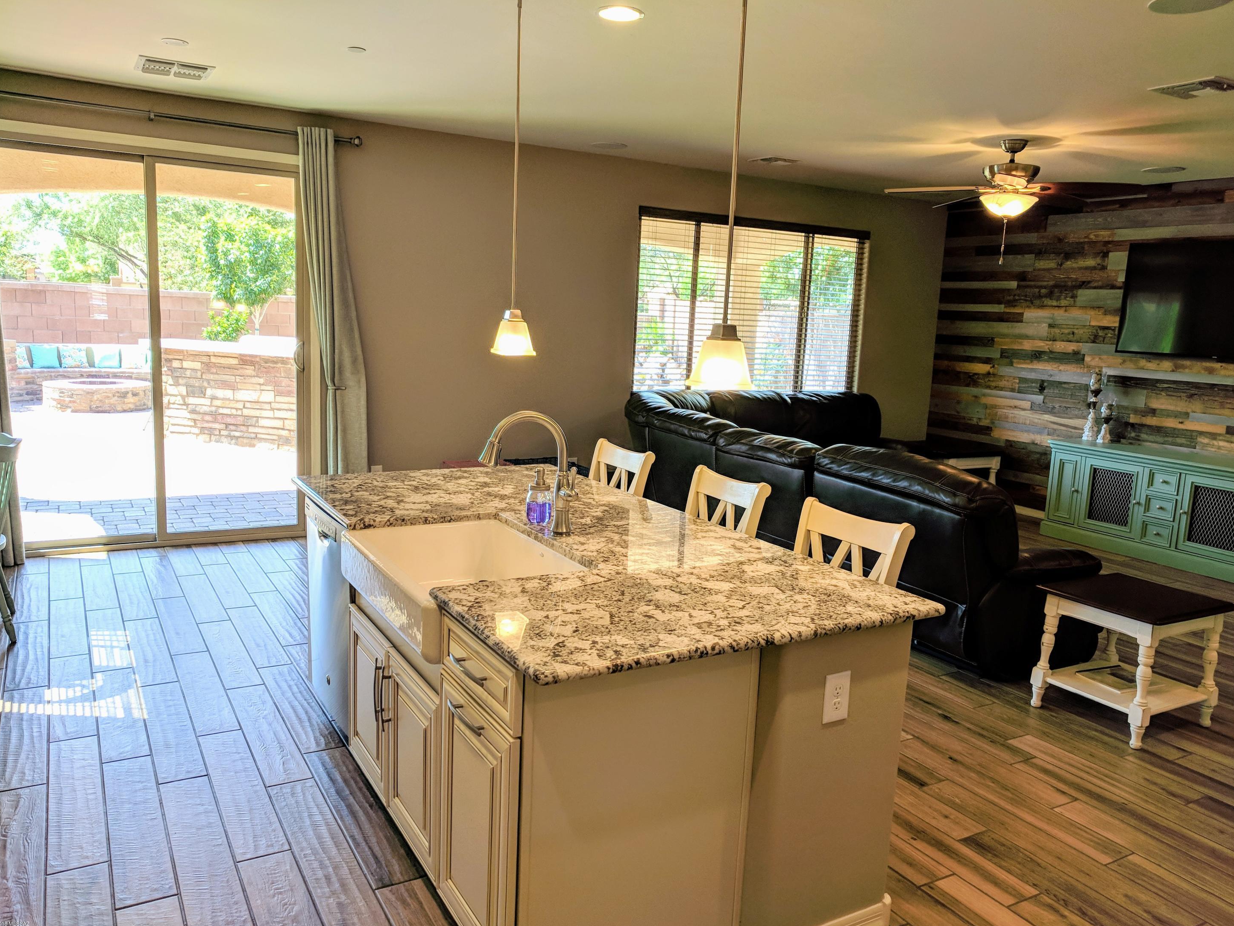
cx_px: 630
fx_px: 963
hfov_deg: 65.3
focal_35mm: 27
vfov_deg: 51.4
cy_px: 473
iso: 63
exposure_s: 1/120
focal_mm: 4.67
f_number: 2
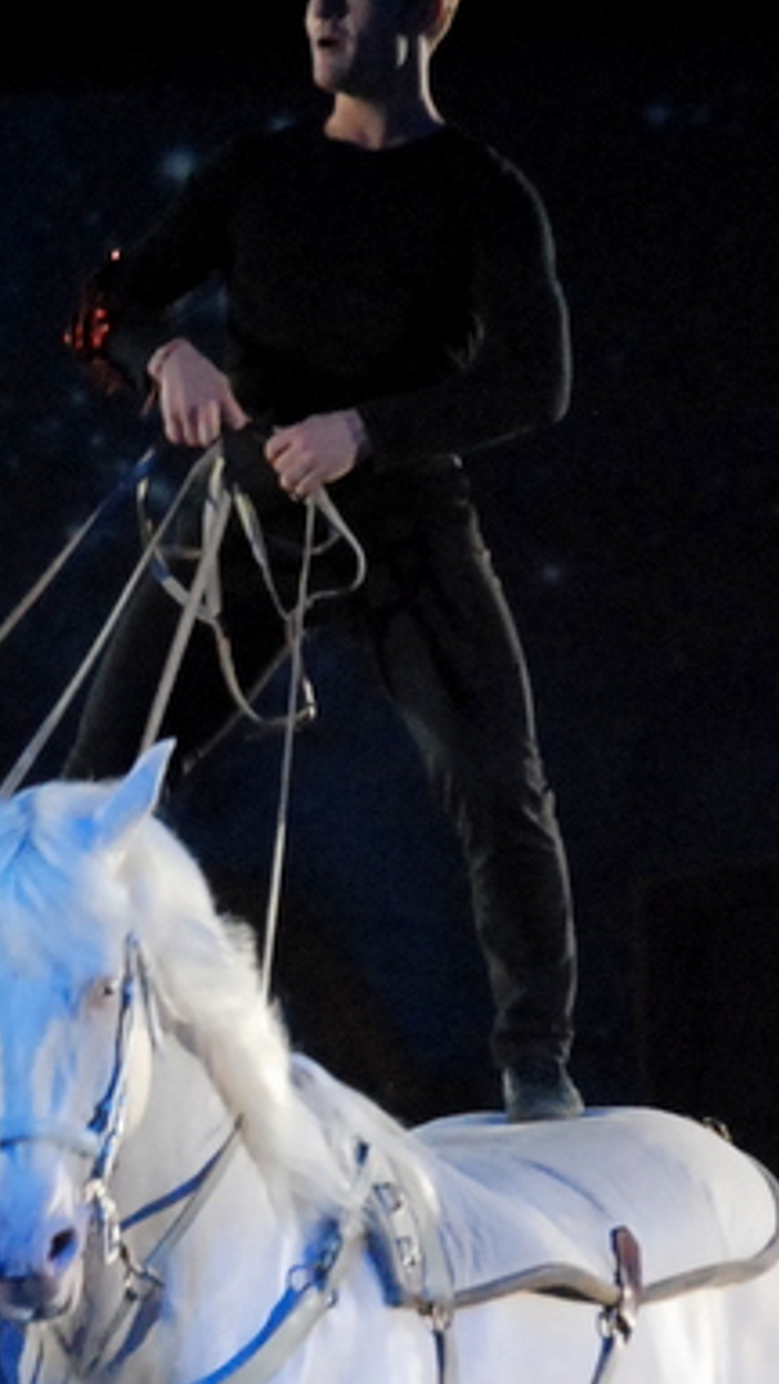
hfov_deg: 5.1
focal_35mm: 236
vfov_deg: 9.1
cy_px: 1121
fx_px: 8666
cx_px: 247
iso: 1600
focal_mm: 80
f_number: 5.6
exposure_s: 1/160
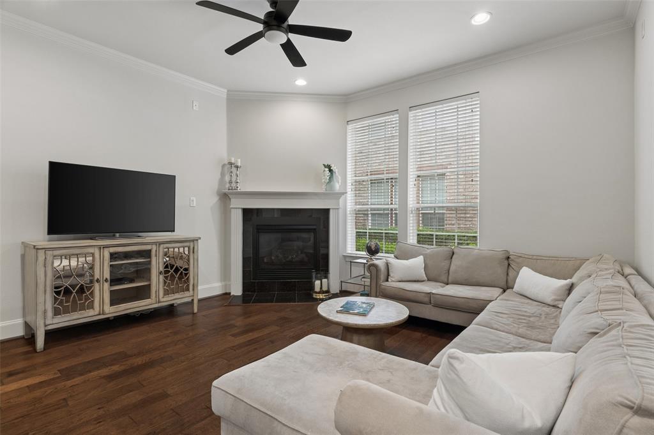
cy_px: 218
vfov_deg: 67.3
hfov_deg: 90.0
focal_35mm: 18
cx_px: 327
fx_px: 327
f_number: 10
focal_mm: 18
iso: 400
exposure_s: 1/10
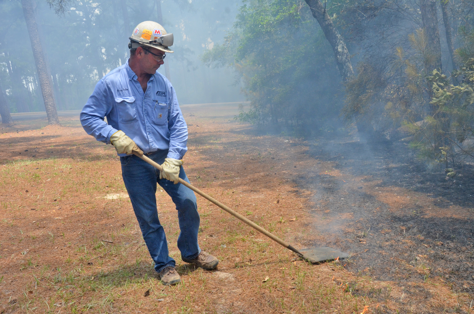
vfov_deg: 36.7
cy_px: 157
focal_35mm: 36
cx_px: 237
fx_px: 473
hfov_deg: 53.2
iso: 800
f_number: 10
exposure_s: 1/400
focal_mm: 24
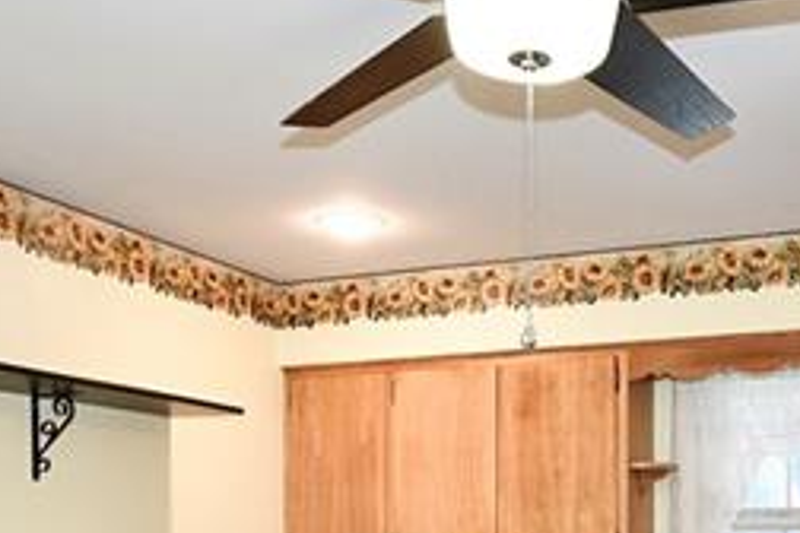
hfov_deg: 36.5
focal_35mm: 54
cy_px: 566
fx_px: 1200
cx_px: 533
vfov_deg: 23.7
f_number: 4.5
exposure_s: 1/60
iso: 800
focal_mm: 11.5
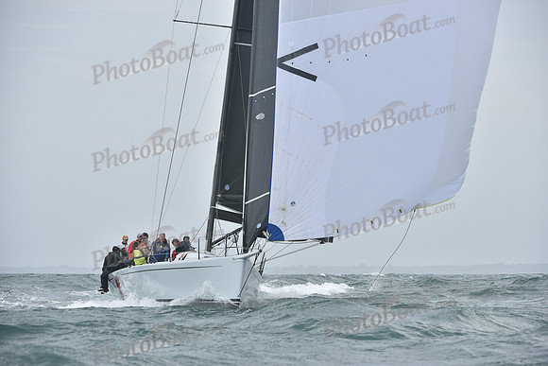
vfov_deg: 6.9
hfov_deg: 10.3
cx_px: 274
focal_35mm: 200
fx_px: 3045
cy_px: 183
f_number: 7.1
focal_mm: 200
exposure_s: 1/1000
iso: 320
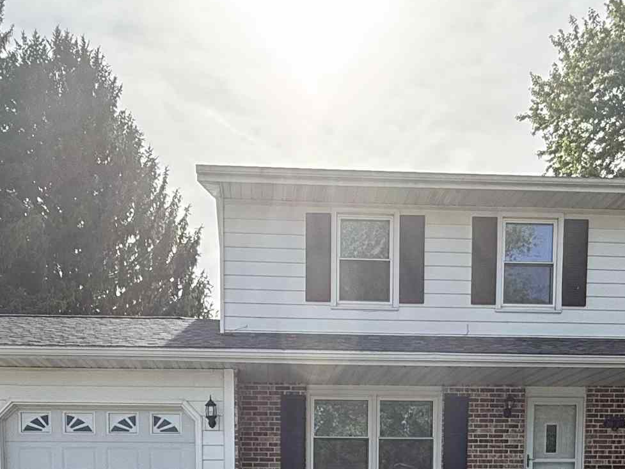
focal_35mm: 44
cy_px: 585
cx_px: 317
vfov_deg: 28.0
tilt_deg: -4.8
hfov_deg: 42.9
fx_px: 795
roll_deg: -0.1
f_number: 2.2
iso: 64
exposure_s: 1/1017
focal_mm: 2.22
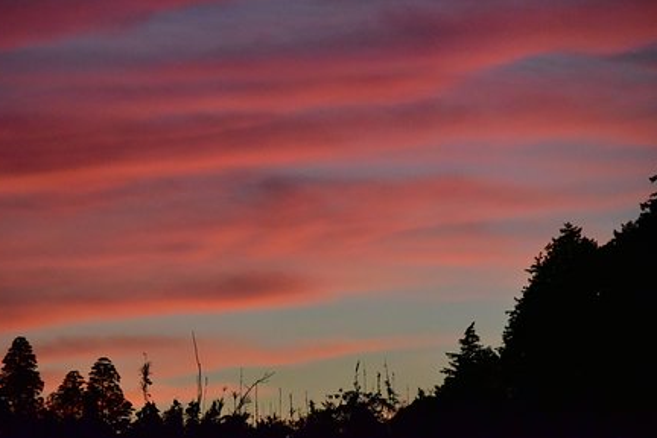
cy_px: 186
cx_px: 271
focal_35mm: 249
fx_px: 4544
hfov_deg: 8.3
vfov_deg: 5.5
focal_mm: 210
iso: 12800
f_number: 5.6
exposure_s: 1/2000
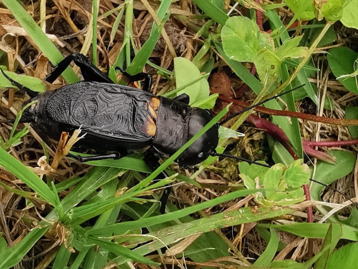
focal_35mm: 81
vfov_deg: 18.2
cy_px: 134
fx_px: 838
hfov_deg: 24.1
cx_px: 179
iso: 50
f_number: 2.2
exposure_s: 1/250
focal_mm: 2.26
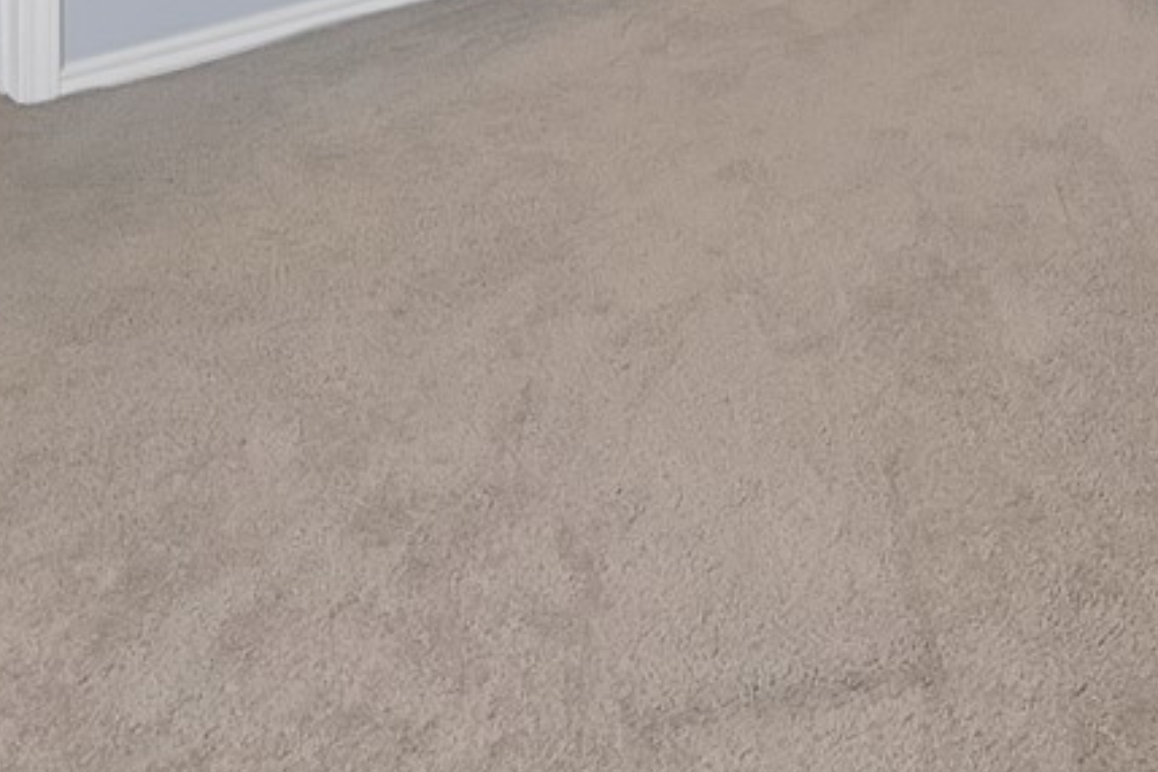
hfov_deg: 33.9
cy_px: -691
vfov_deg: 18.1
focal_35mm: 56
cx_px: 1020
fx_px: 1801
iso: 640
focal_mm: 12
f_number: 9
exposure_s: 1/6
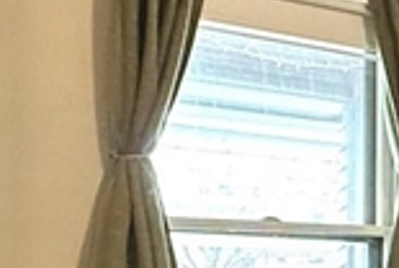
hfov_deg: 18.7
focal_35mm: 96
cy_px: 320
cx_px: 597
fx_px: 1066
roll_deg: -0.8
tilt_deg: -1.6
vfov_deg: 13.9
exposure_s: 1/60
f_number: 2.2
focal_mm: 2.22
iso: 800
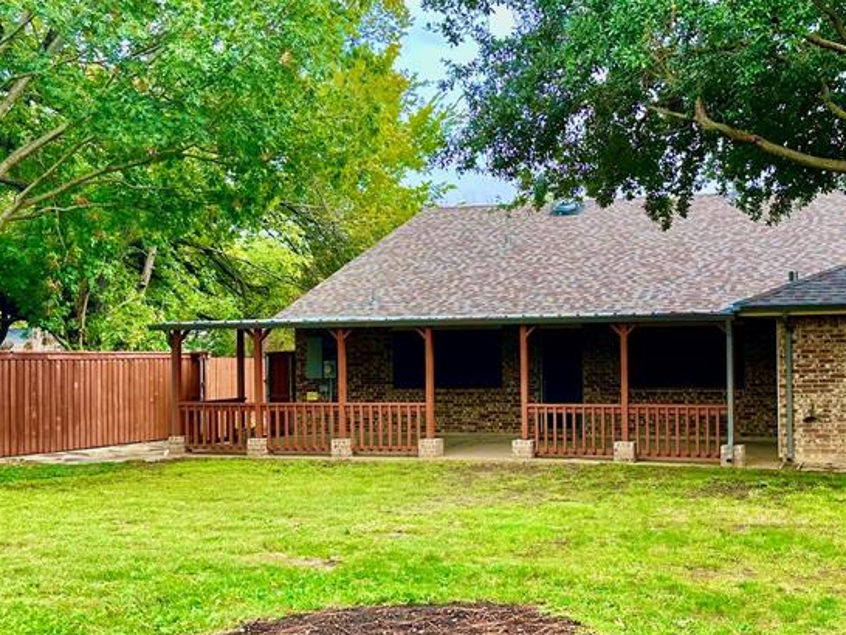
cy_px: 345
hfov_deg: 41.5
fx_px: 1100
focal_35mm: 45
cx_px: 572
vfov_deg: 32.2
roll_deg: +0.3
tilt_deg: -0.6
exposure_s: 1/409
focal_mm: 6.86
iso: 80
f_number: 1.78
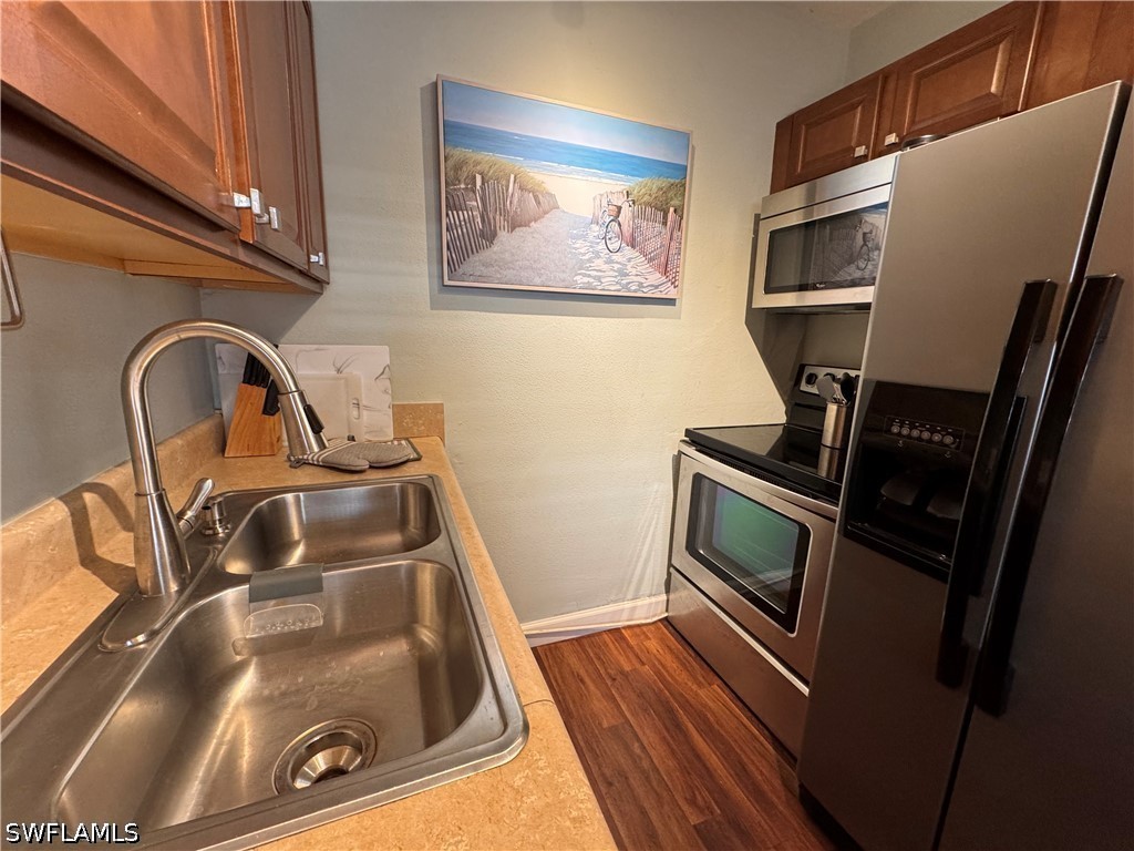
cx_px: 567
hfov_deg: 102.1
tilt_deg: -12.5
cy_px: 426
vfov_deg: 85.7
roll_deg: -2.0
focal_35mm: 14
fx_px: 459
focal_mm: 2.22
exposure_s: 1/60
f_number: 2.2
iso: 250
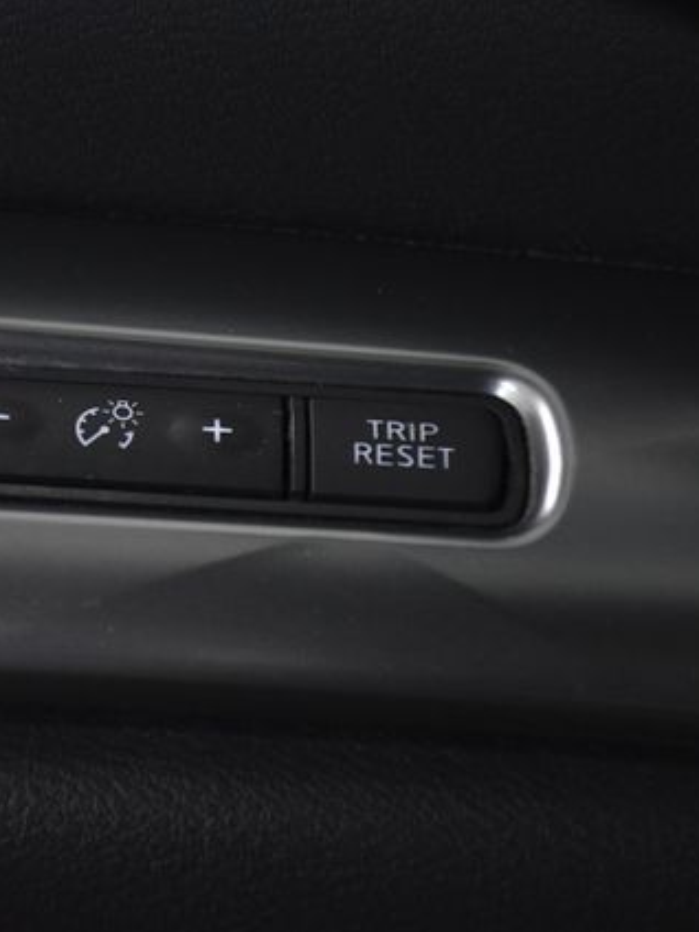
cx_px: 132
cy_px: 467
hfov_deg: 6.8
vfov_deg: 9.1
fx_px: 5869
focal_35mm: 218
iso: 2500
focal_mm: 100
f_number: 5.6
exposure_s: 1/400
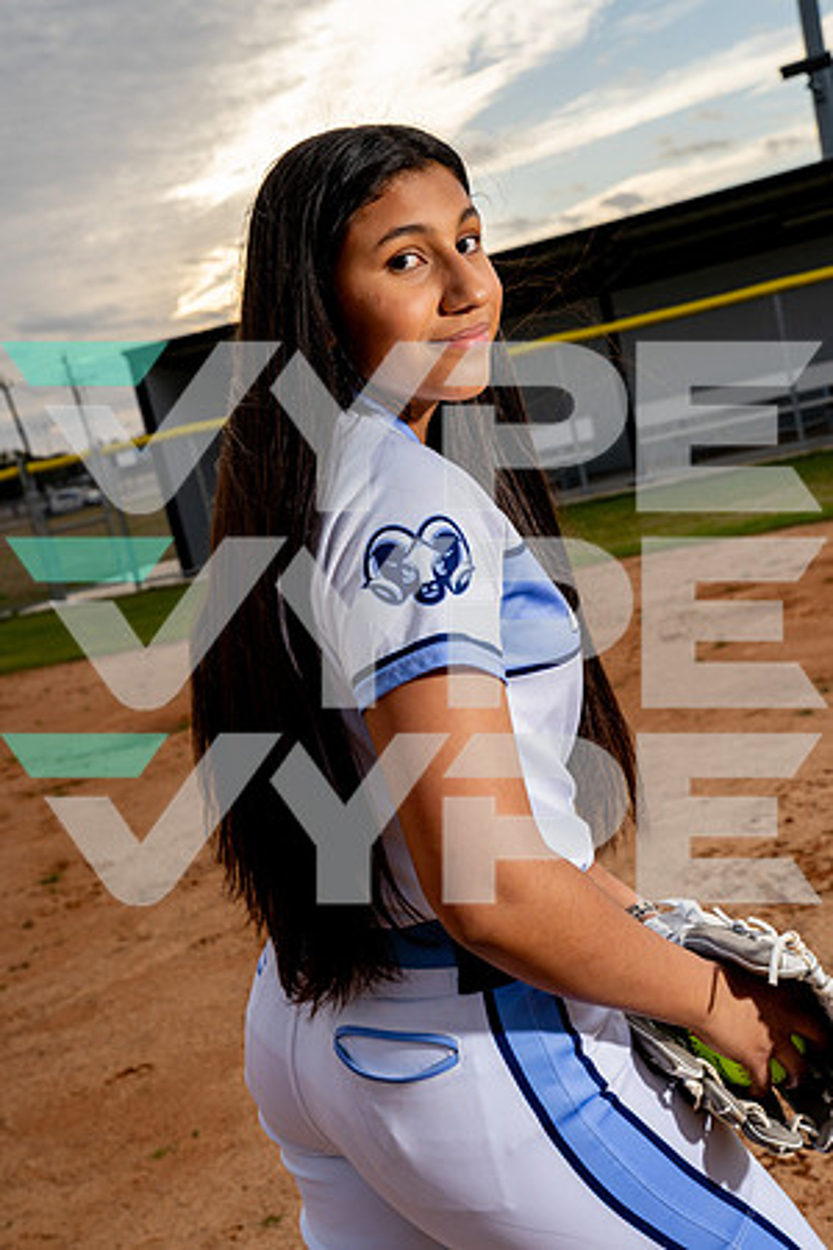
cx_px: 416
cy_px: 625
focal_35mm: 46
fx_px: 1596
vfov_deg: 42.7
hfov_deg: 29.2
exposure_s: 1/250
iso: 80
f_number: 8
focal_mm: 46
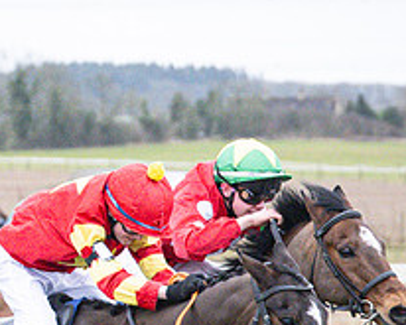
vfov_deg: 3.8
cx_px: 192
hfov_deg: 4.7
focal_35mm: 411
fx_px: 4941
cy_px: 340
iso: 1600
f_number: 2.8
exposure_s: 1/1000
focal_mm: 71
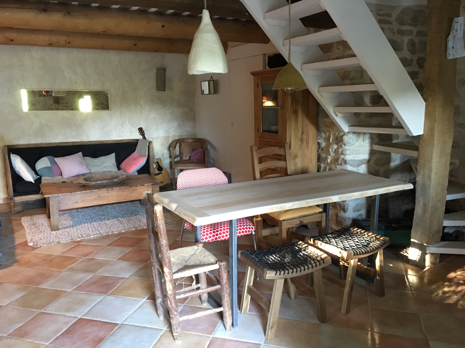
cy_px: 174
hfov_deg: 61.7
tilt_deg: -7.6
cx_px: 232
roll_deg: +1.4
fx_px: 390
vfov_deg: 48.2
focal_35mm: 29
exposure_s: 1/8
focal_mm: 4.15
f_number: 2.2
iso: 160
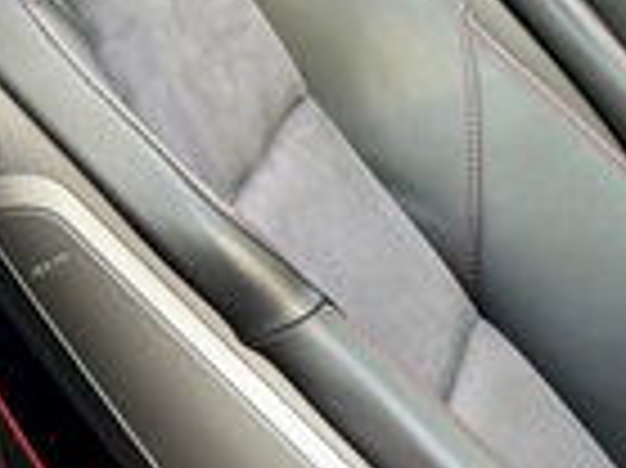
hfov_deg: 13.7
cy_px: 396
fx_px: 2403
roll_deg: +0.8
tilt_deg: -26.3
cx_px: 1031
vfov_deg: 11.1
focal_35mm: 133
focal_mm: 6.76
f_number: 1.78
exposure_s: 1/161
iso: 160
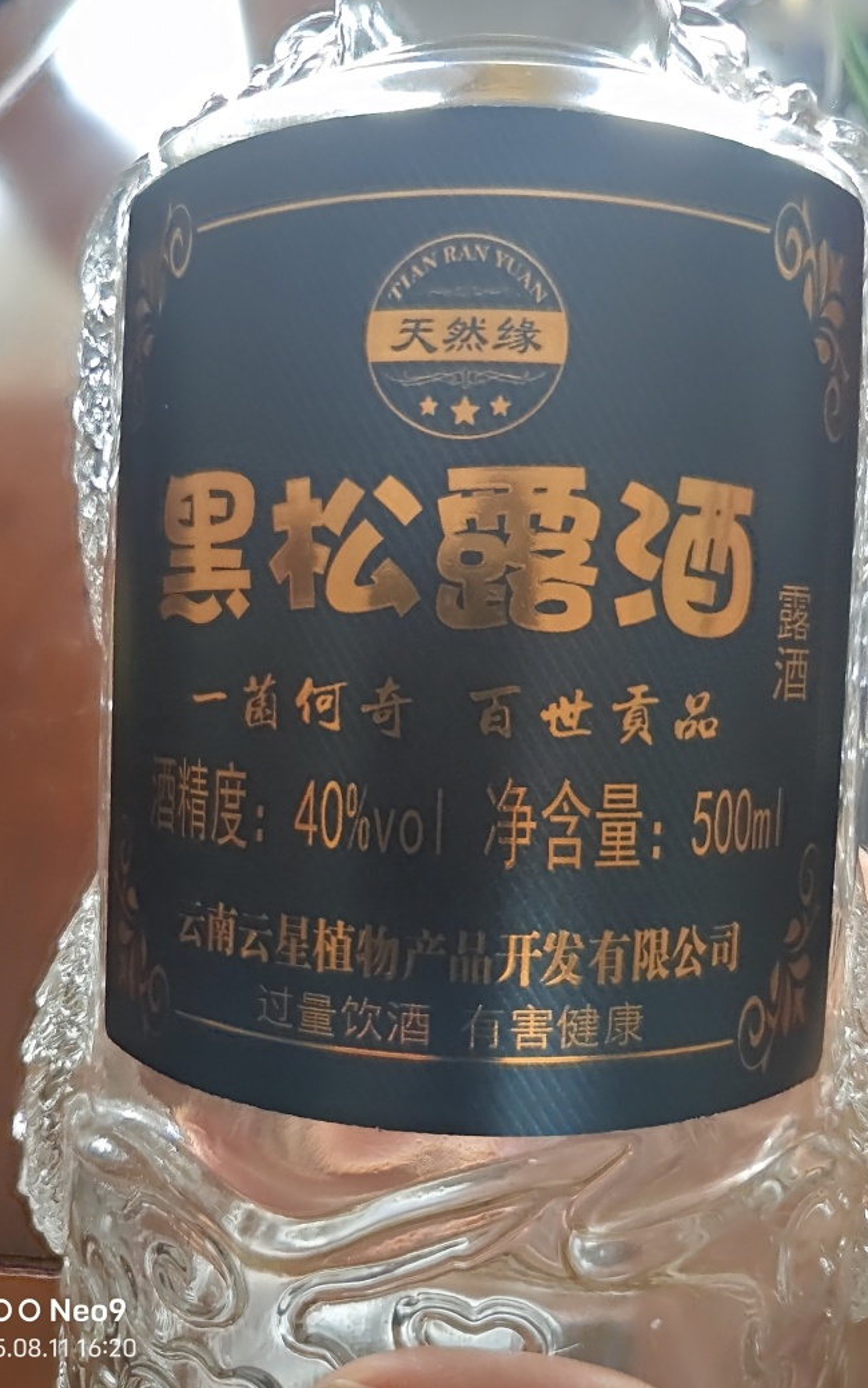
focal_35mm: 25
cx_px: 454
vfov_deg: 72.5
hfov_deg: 49.3
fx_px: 946
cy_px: 683
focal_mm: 5.56
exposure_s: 1/100
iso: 939
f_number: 1.88
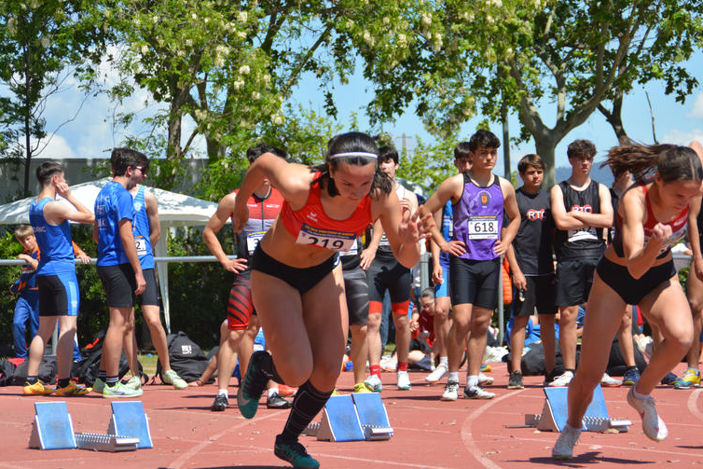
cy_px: 231
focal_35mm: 179
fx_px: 3496
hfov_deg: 11.5
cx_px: 399
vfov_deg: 7.7
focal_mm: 100
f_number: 6.3
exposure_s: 1/1600
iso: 400
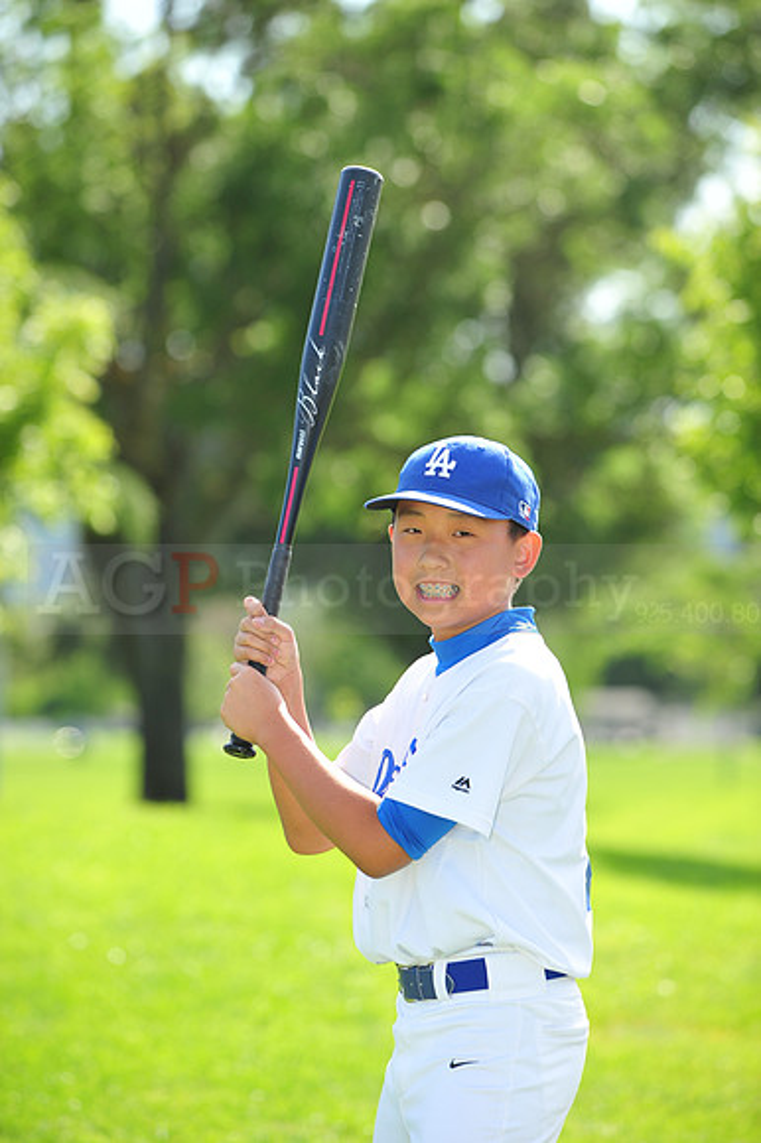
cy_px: 572
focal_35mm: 155
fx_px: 4920
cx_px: 380
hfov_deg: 8.8
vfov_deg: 13.3
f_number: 4.5
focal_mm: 155
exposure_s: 1/1000
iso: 320
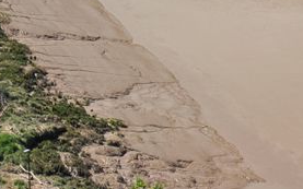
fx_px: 1940
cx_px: 334
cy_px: -320
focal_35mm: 235
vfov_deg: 5.3
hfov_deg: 8.9
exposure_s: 1/780
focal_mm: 6.12
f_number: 1.9
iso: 50
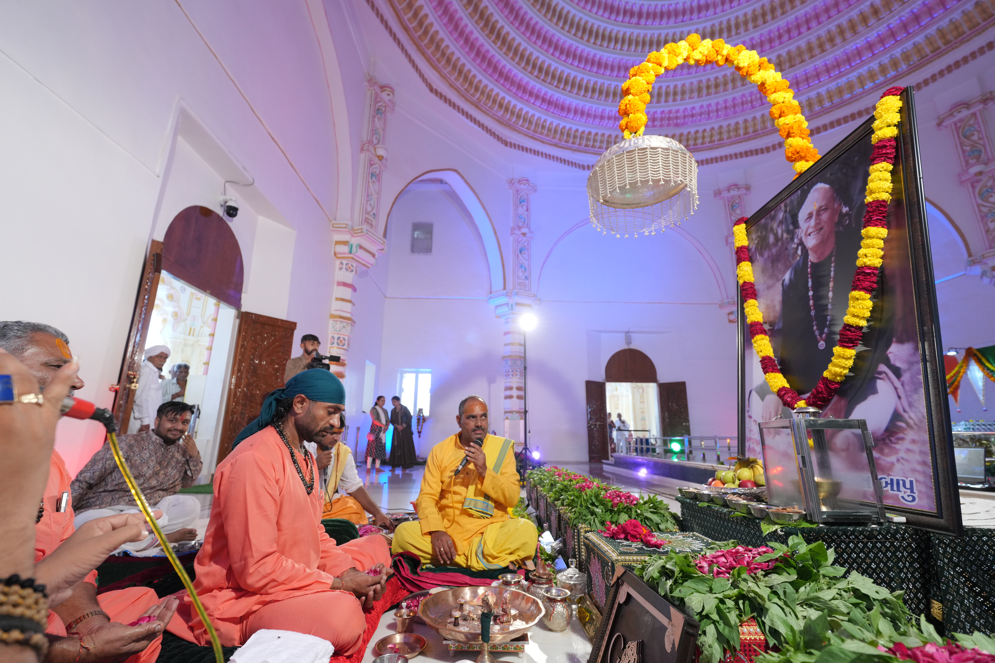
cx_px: 498
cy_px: 332
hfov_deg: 96.7
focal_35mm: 16
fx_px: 442
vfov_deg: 73.7
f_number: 4
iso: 1600
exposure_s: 1/125
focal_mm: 16
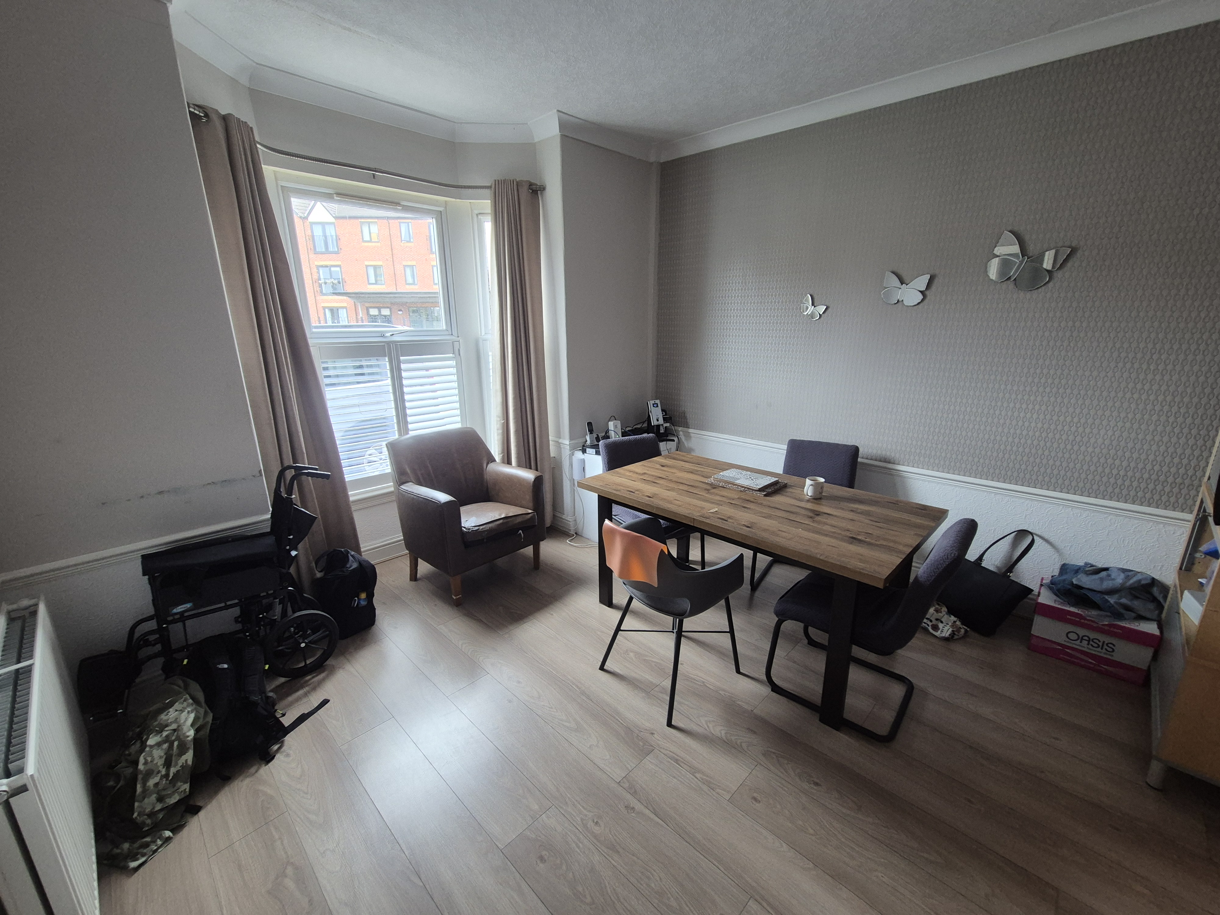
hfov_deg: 106.2
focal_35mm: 13
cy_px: 458
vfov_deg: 89.9
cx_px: 610
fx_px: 458
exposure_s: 1/50
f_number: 2.2
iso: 250
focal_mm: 2.2
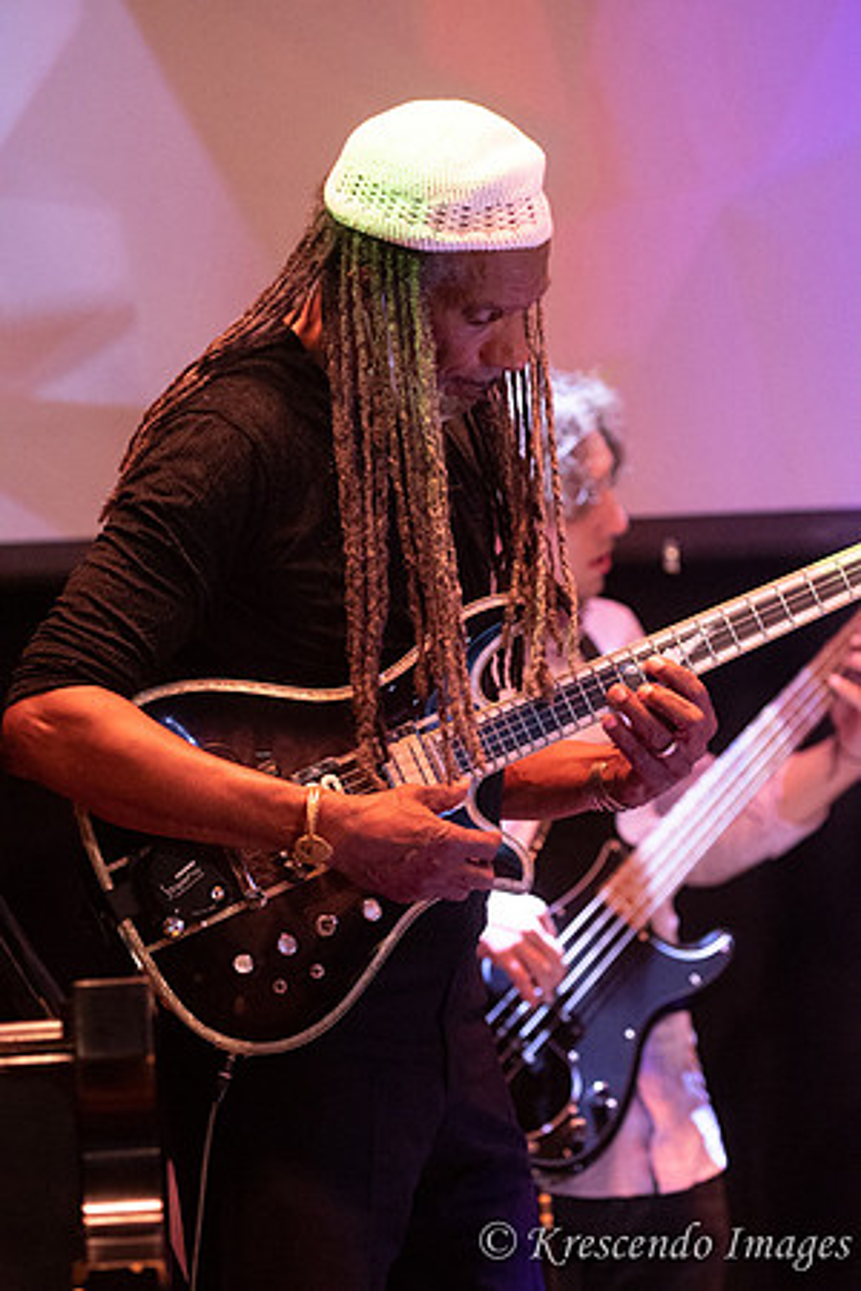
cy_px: 646
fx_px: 6457
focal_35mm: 180
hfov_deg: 7.6
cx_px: 430
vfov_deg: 11.4
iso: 3200
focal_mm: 120
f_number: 2.8
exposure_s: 1/200
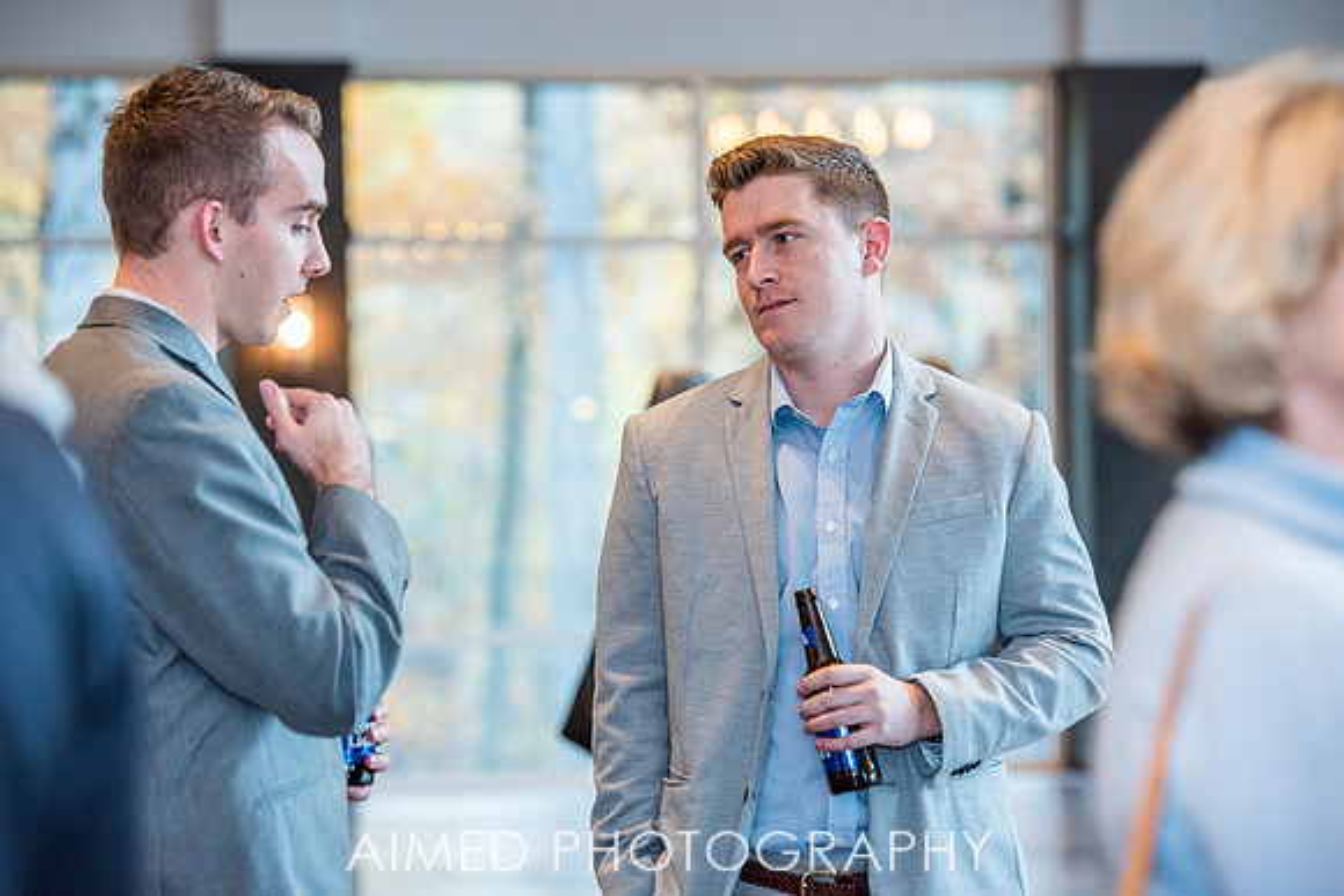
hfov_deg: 15.2
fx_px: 5041
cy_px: 448
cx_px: 672
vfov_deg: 10.2
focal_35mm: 135
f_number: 4.5
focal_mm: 135
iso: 1000
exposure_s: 1/200
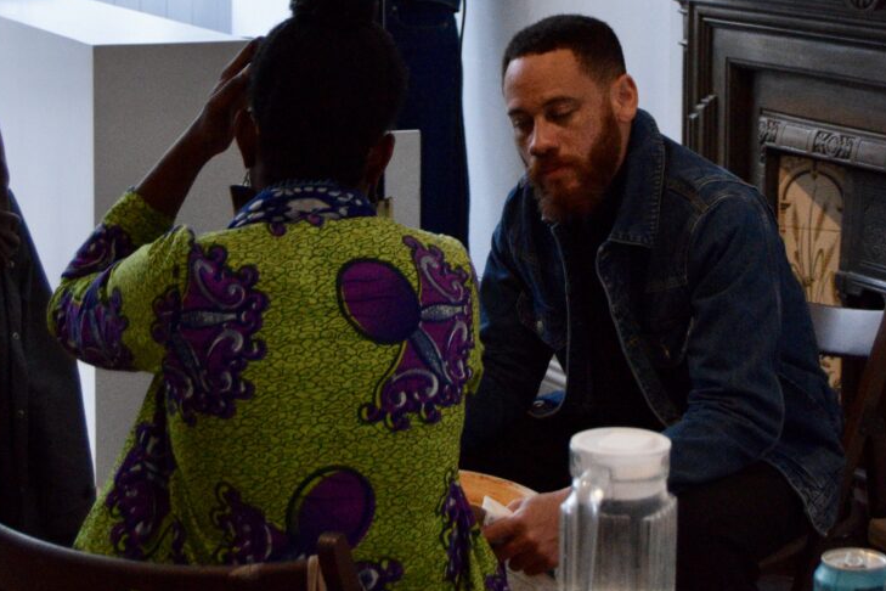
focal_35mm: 105
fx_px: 2584
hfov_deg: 19.4
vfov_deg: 12.9
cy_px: -5
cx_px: 531
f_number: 4.5
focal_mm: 34
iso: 3600
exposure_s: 1/60
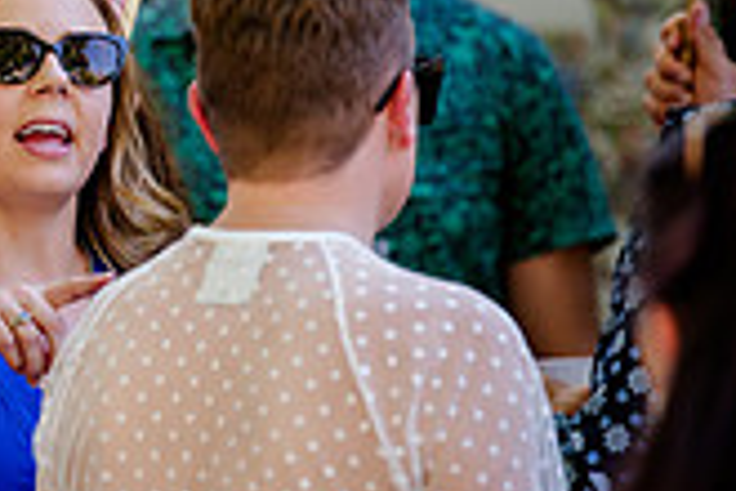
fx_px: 12225
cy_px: 60
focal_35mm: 598
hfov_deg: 3.4
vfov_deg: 2.3
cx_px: -80
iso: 200
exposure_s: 1/250
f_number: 2.8
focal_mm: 170
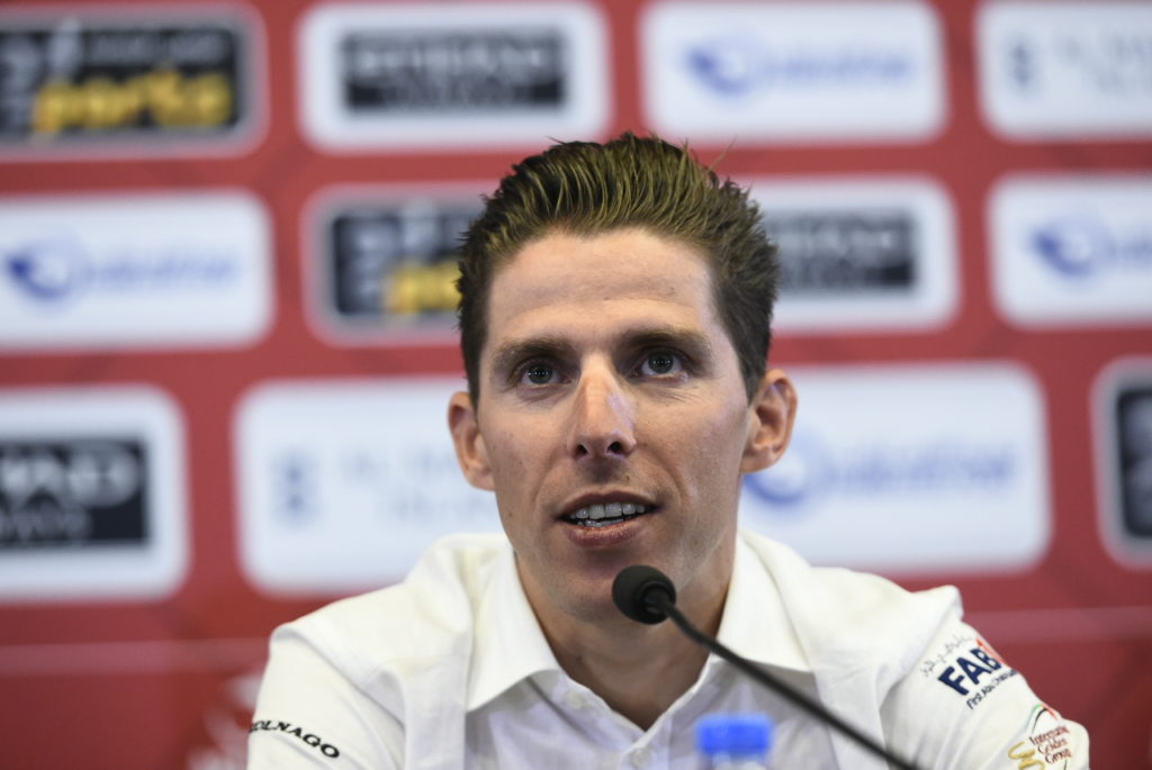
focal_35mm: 160
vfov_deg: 8.6
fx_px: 5125
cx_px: 576
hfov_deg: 12.8
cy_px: 385
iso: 4000
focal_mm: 160
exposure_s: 1/320
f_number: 3.5
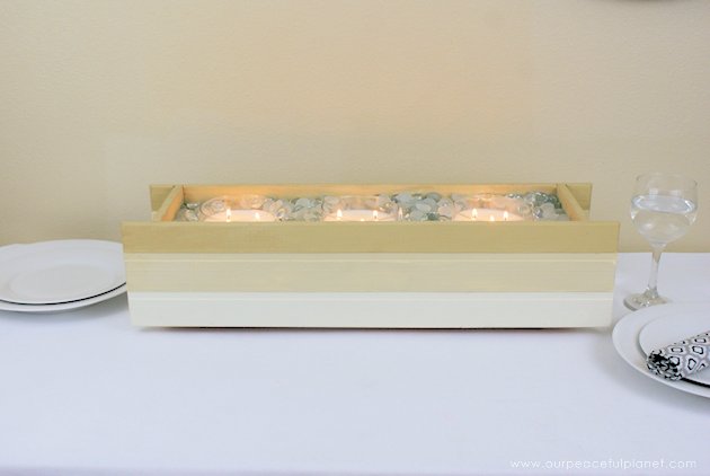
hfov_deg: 43.5
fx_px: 889
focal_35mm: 45
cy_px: 238
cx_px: 355
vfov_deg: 30.0
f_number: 5
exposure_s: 1/40
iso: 400
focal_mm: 30
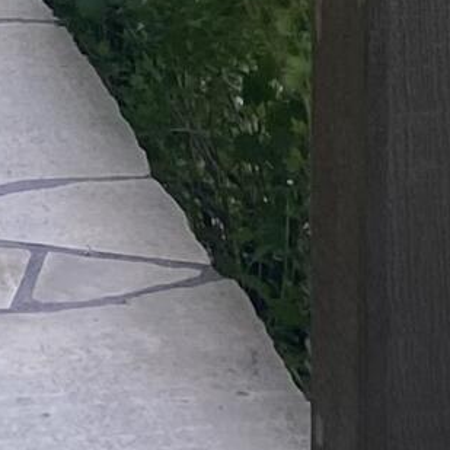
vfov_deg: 7.6
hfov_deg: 7.7
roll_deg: +0.5
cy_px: -382
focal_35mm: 223
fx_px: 3280
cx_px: -208
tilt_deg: -10.6
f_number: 1.8
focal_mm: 4.25
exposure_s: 1/142
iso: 32
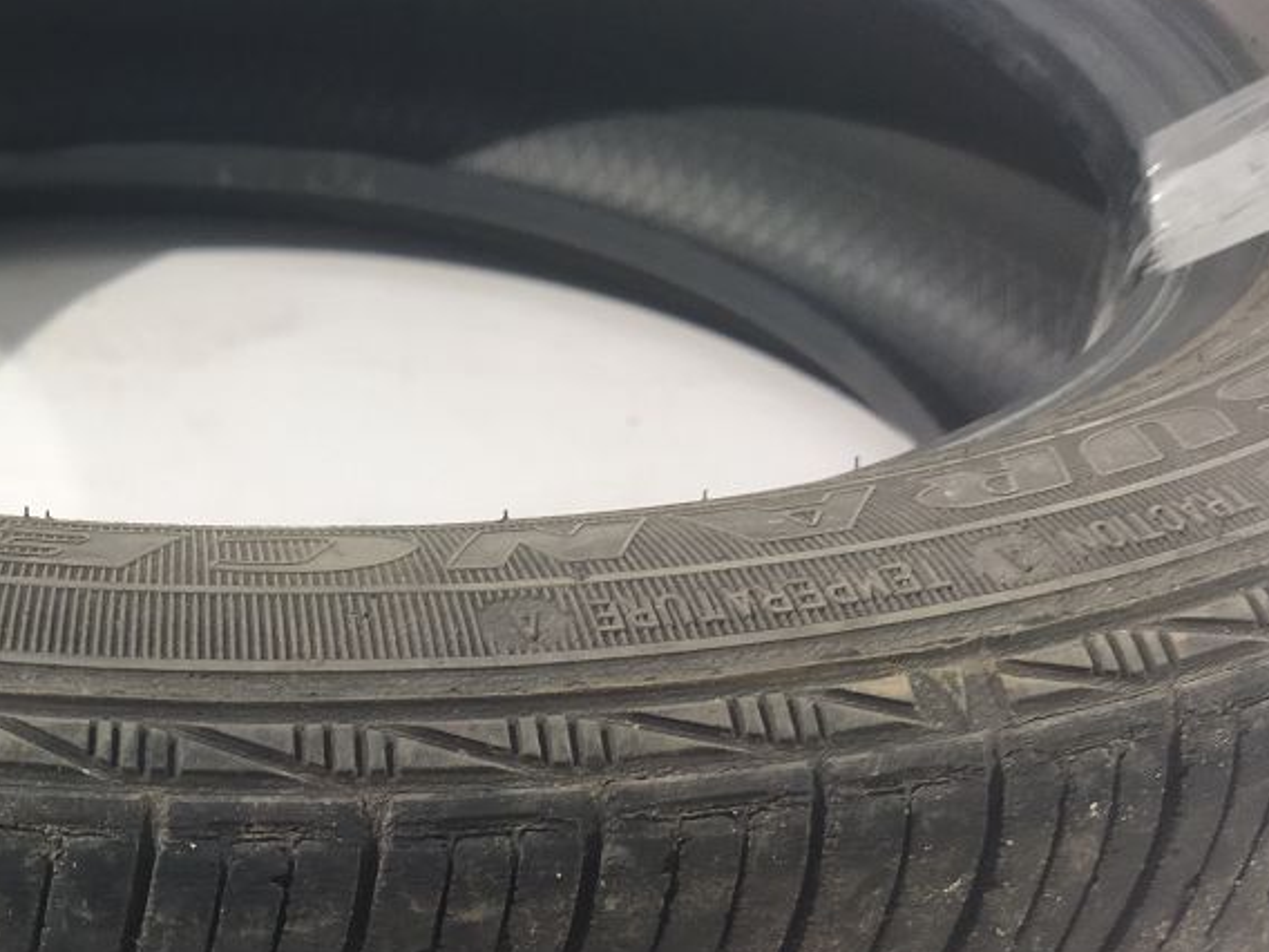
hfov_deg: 32.2
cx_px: 143
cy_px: 986
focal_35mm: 57
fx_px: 2090
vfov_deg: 24.3
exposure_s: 1/33
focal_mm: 4.71
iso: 268
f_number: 1.79
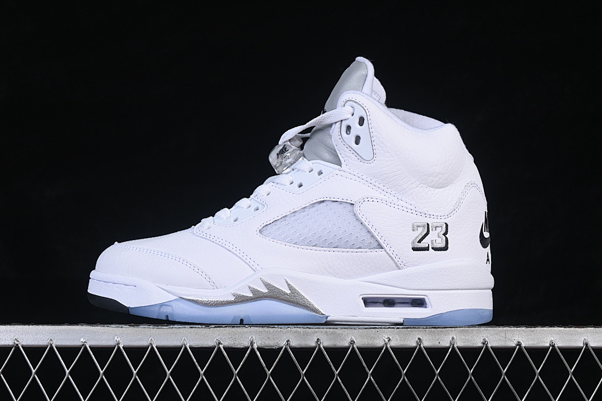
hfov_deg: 27.0
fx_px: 1254
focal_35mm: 75
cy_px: 200
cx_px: 301
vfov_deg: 18.2
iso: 160
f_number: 8
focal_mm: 50
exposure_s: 1/80
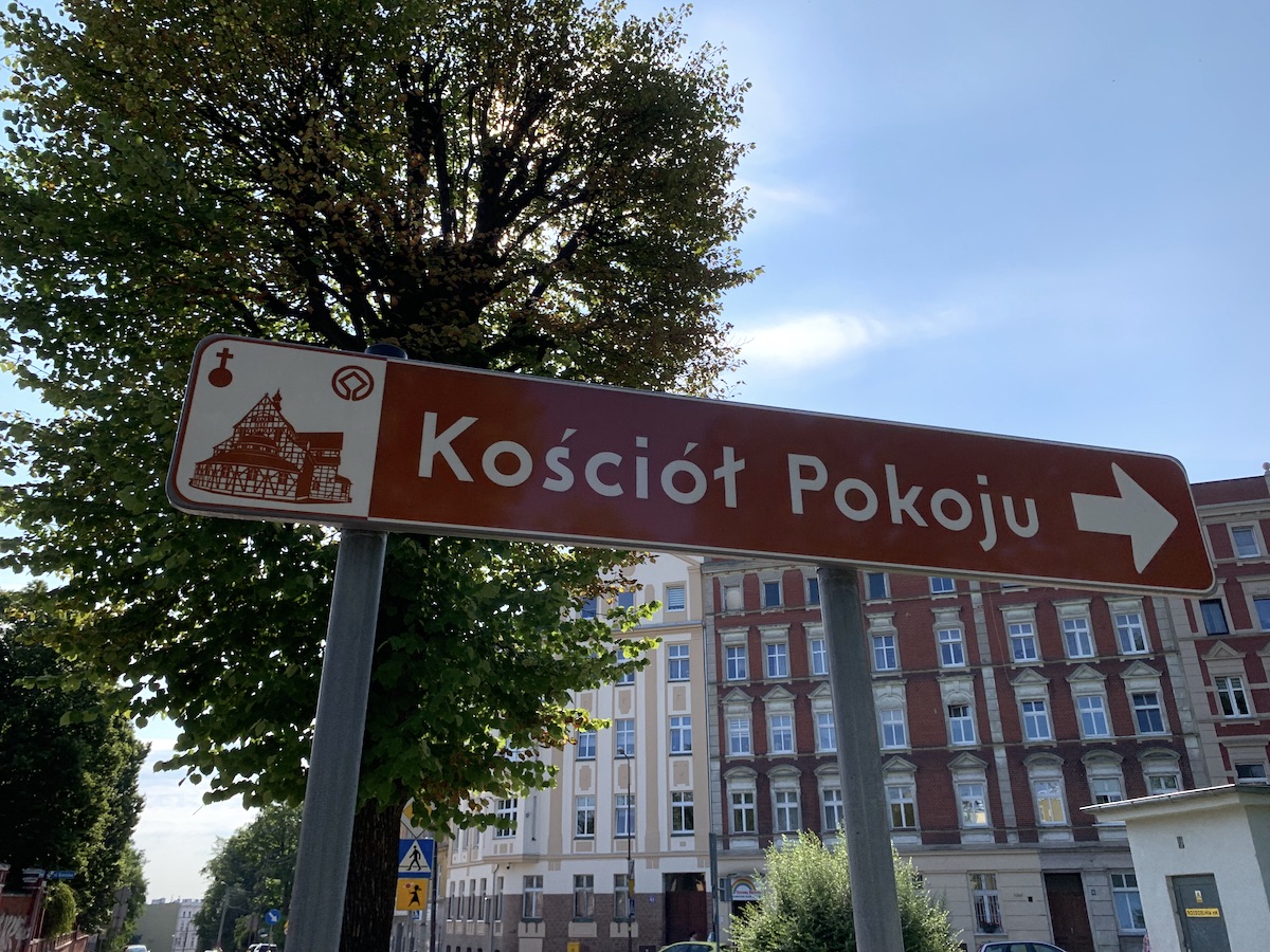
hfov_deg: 67.3
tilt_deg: +24.0
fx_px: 954
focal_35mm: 26
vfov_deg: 53.1
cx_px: 635
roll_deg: -1.1
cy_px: 476
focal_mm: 4.25
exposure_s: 1/2309
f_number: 1.8
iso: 25
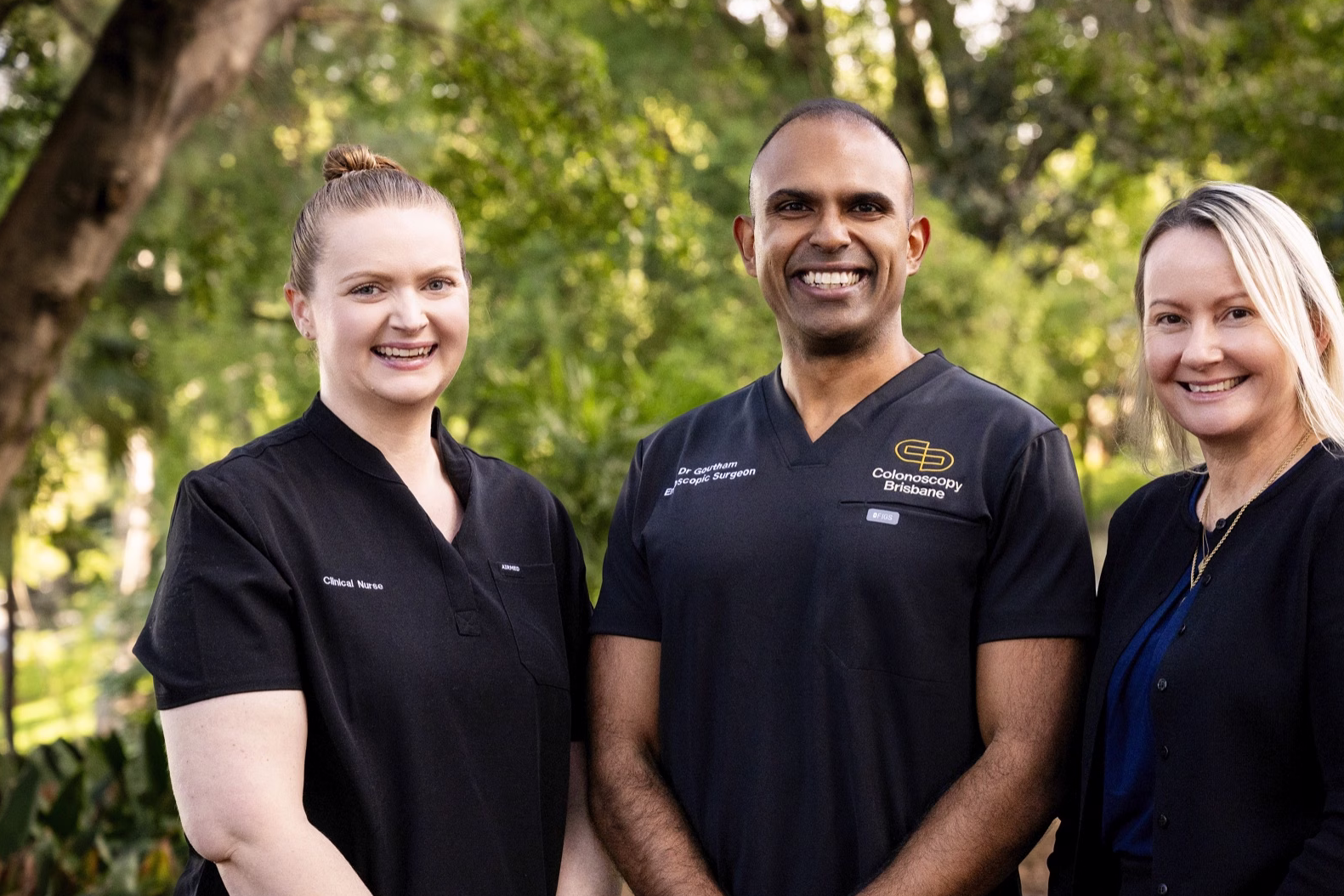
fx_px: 3584
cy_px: 503
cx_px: 823
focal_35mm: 96
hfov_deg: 21.2
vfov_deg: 14.2
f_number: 4.5
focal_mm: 69
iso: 1000
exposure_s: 1/400
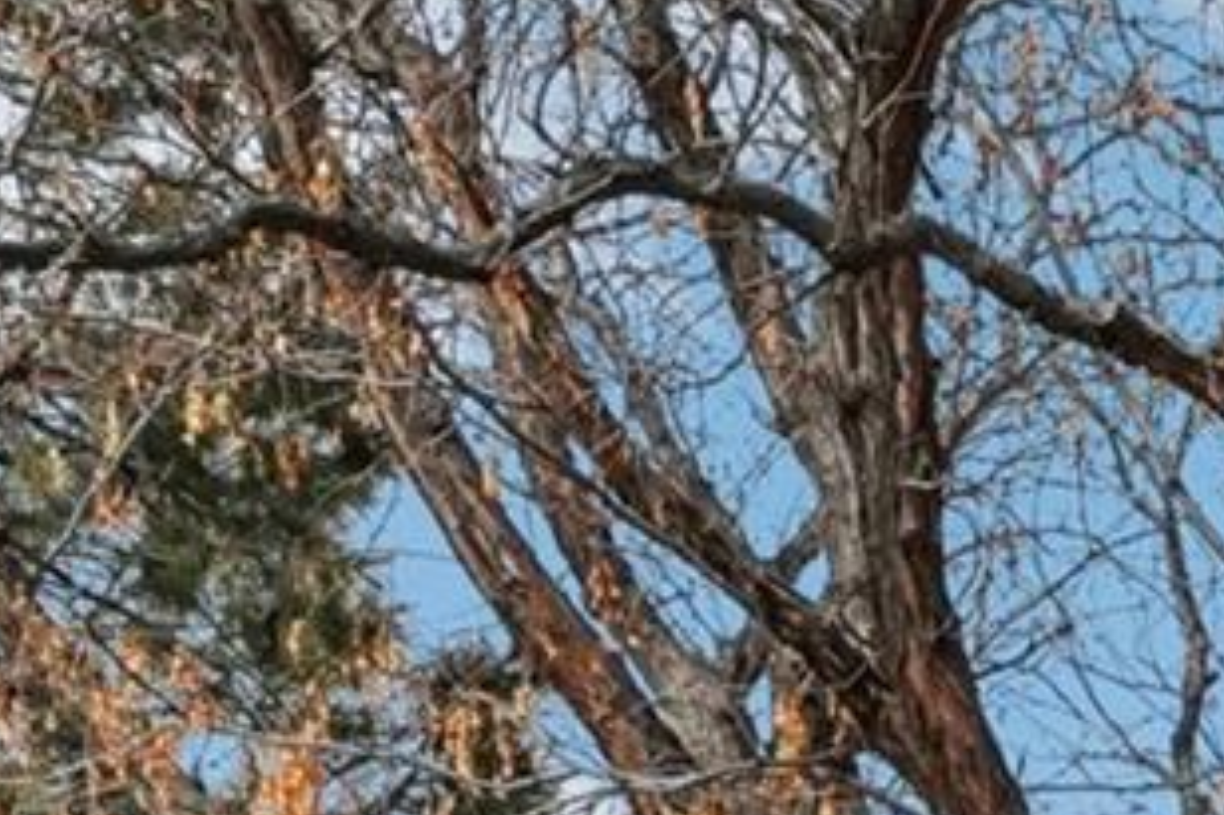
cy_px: 1980
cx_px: 2106
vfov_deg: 10.4
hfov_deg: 15.8
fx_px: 3836
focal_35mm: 113
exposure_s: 1/1250
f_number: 8
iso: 800
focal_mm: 14.5
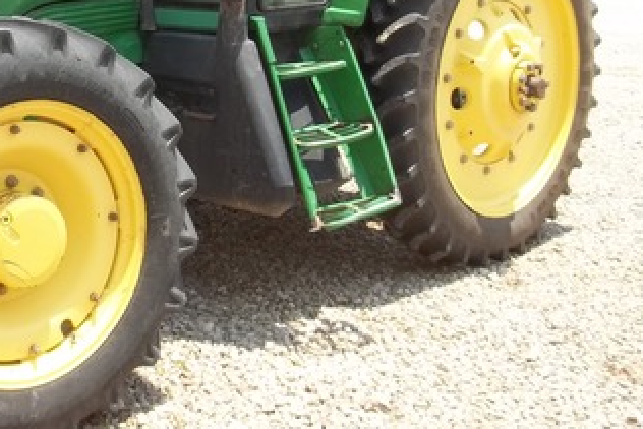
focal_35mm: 59
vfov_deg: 22.3
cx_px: 118
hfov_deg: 32.9
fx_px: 1054
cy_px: 18
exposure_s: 1/400
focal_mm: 5.9
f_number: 3.3
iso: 64
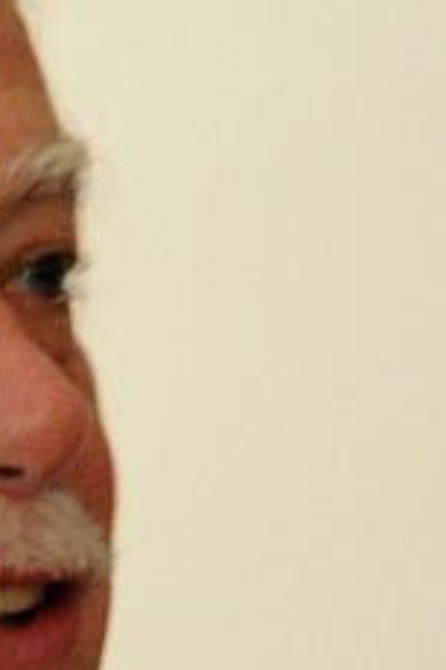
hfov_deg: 2.5
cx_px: 1210
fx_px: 10254
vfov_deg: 3.7
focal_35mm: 551
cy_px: 854
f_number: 5
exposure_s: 1/30
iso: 1000
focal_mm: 52
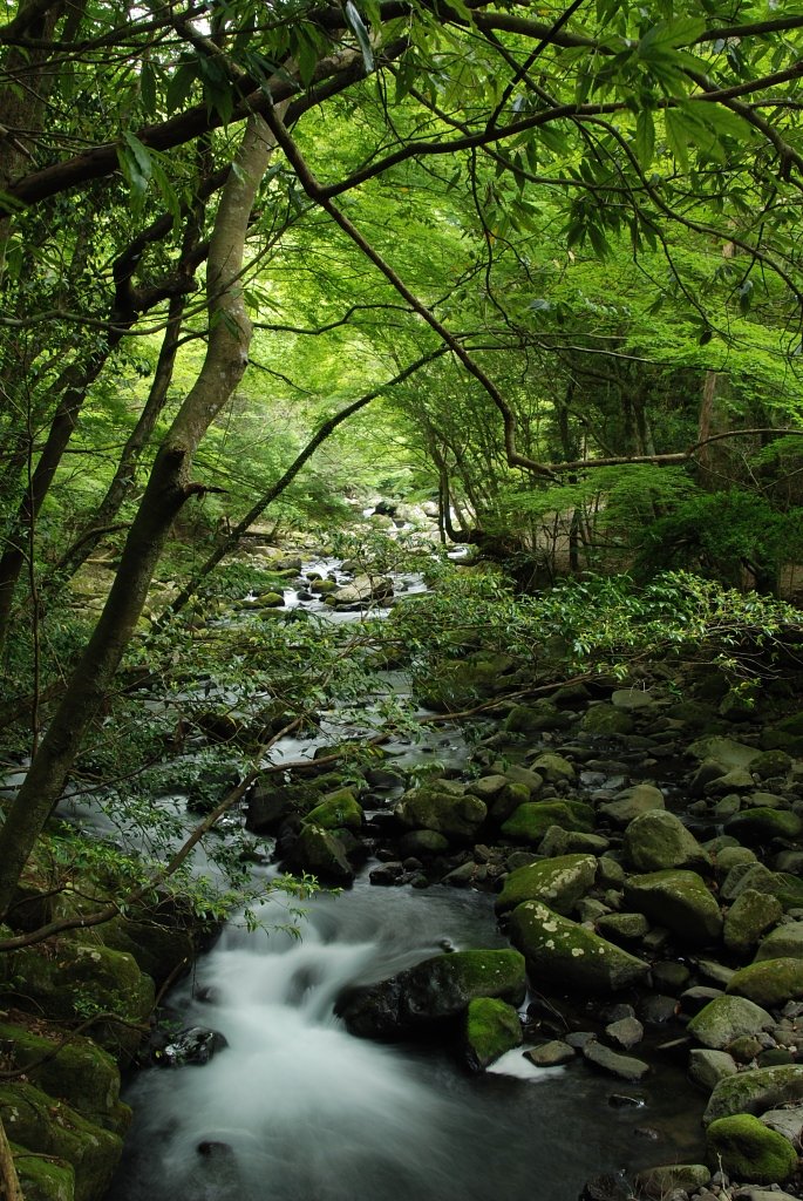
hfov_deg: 34.3
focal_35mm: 39
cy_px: 600
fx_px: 1302
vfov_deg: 49.5
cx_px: 402
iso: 100
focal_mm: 26
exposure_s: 2
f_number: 16
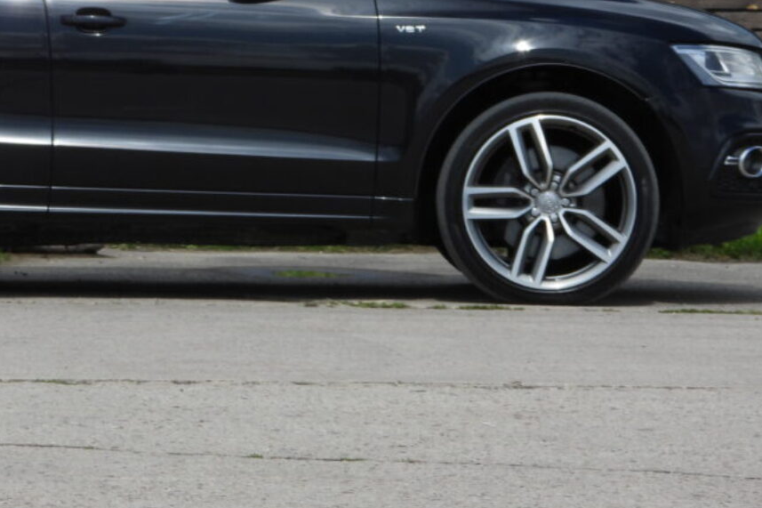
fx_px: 5967
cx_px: 100
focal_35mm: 282
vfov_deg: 4.9
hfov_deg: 7.3
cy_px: 117
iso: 100
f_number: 4
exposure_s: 1/1600
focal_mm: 26.1
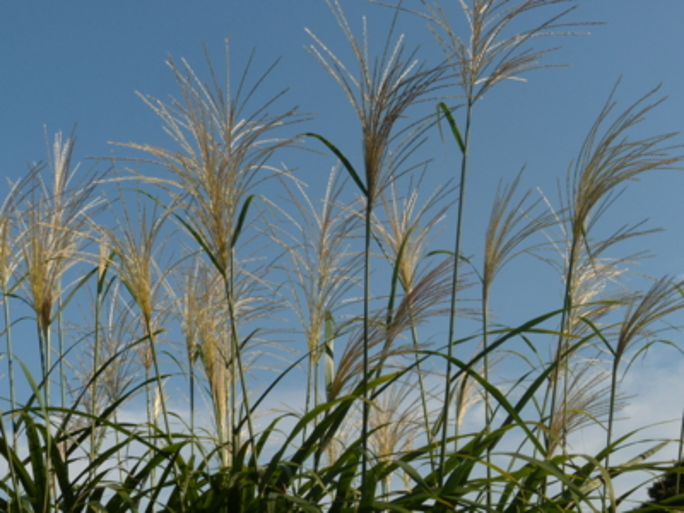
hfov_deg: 33.2
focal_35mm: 58
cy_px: 256
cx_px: 342
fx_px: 1146
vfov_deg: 25.2
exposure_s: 1/160
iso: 80
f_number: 9.6
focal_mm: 10.4
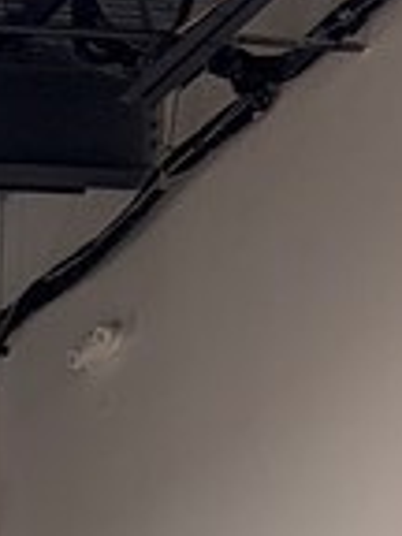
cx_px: -856
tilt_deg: +1.0
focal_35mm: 185
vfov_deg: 9.3
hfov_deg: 7.1
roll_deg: +0.3
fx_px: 2865
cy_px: 1374
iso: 64
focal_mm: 5.96
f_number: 1.6
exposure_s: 1/120
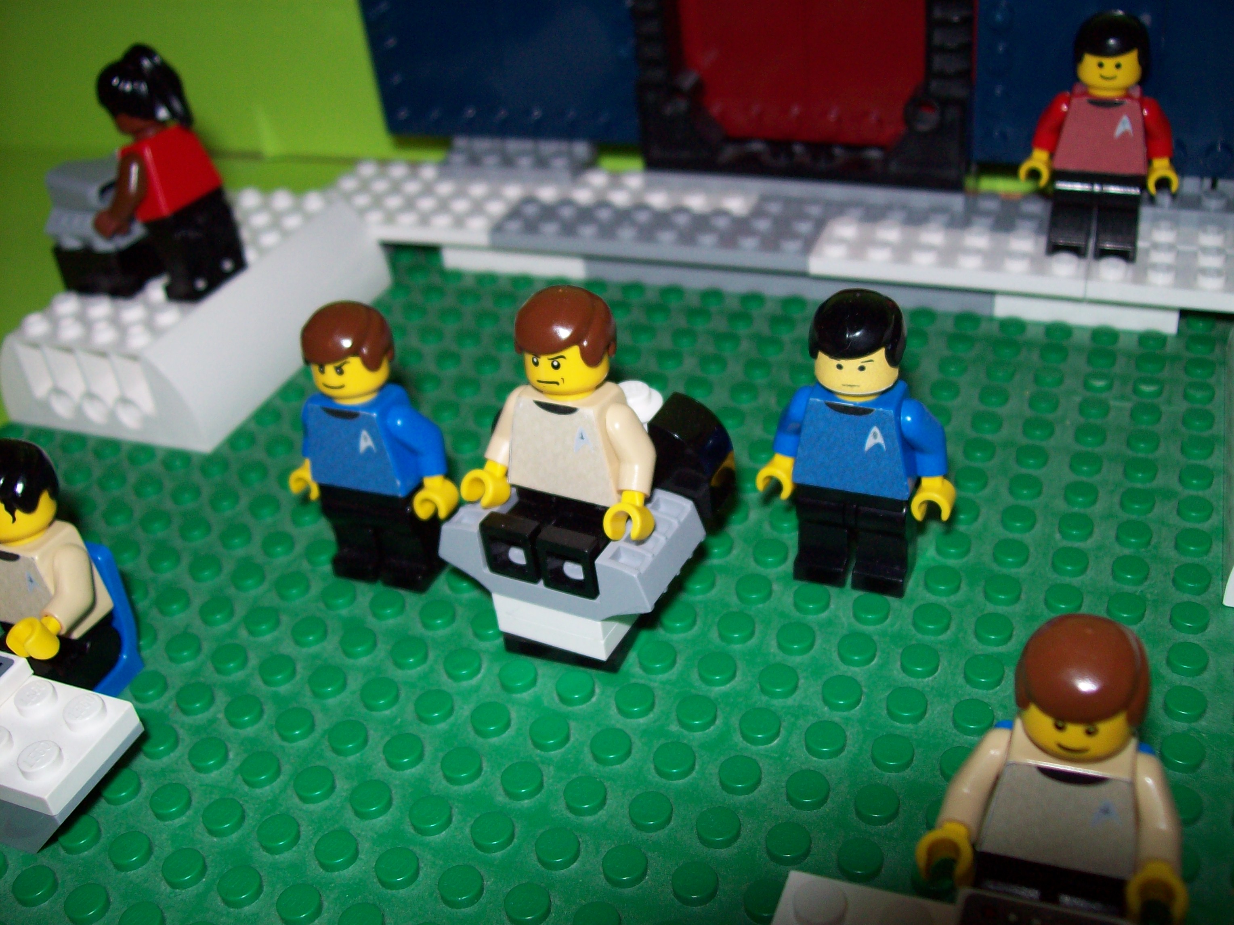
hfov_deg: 51.4
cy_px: 462
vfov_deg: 39.7
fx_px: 1283
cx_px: 617
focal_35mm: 36
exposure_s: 1/64
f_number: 2.7
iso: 80
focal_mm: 6
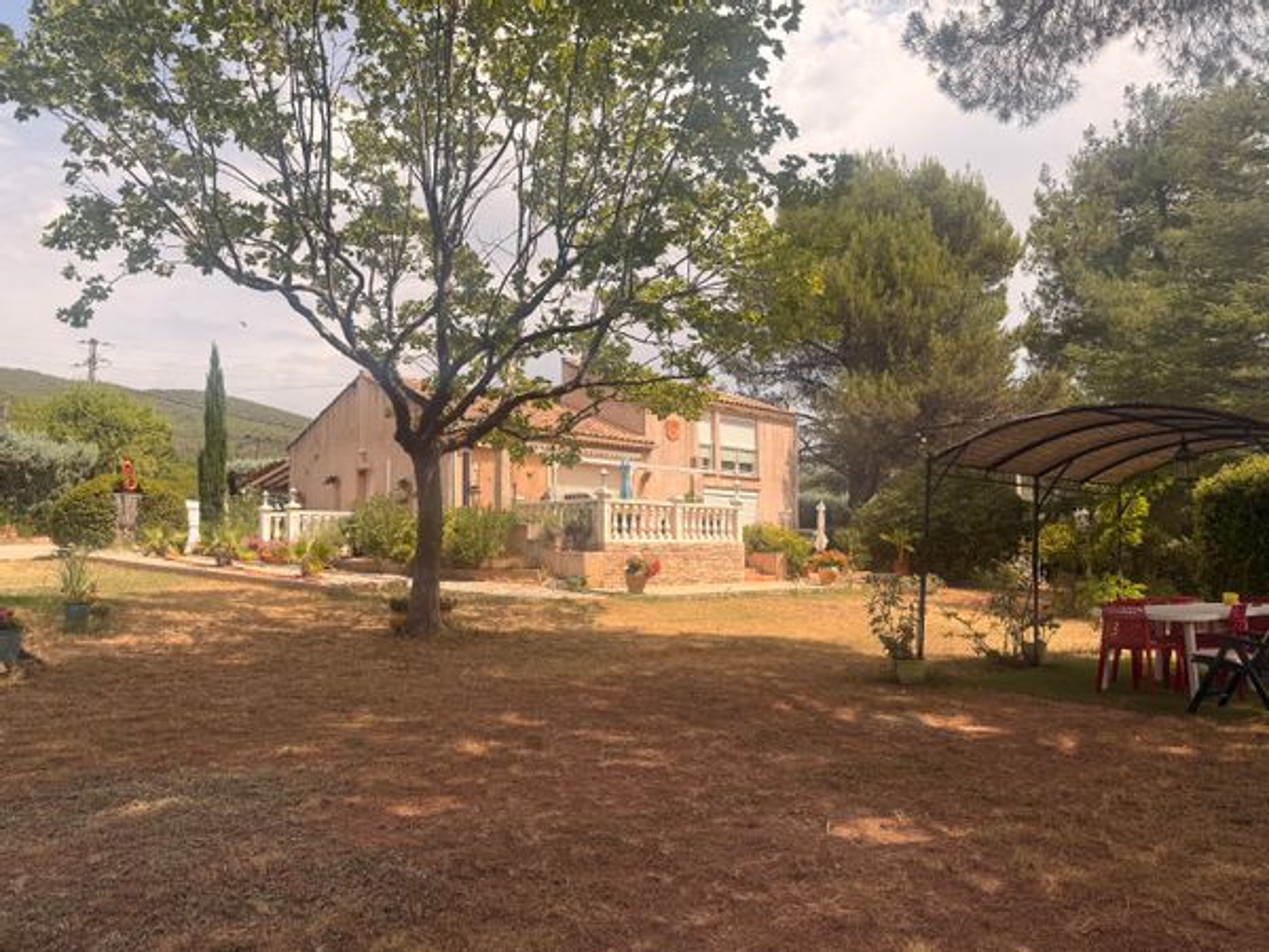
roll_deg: +0.7
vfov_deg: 56.8
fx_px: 880
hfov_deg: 71.6
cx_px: 634
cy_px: 476
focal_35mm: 24
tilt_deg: +4.5
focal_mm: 6.76
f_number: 1.78
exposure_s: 1/3953
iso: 80
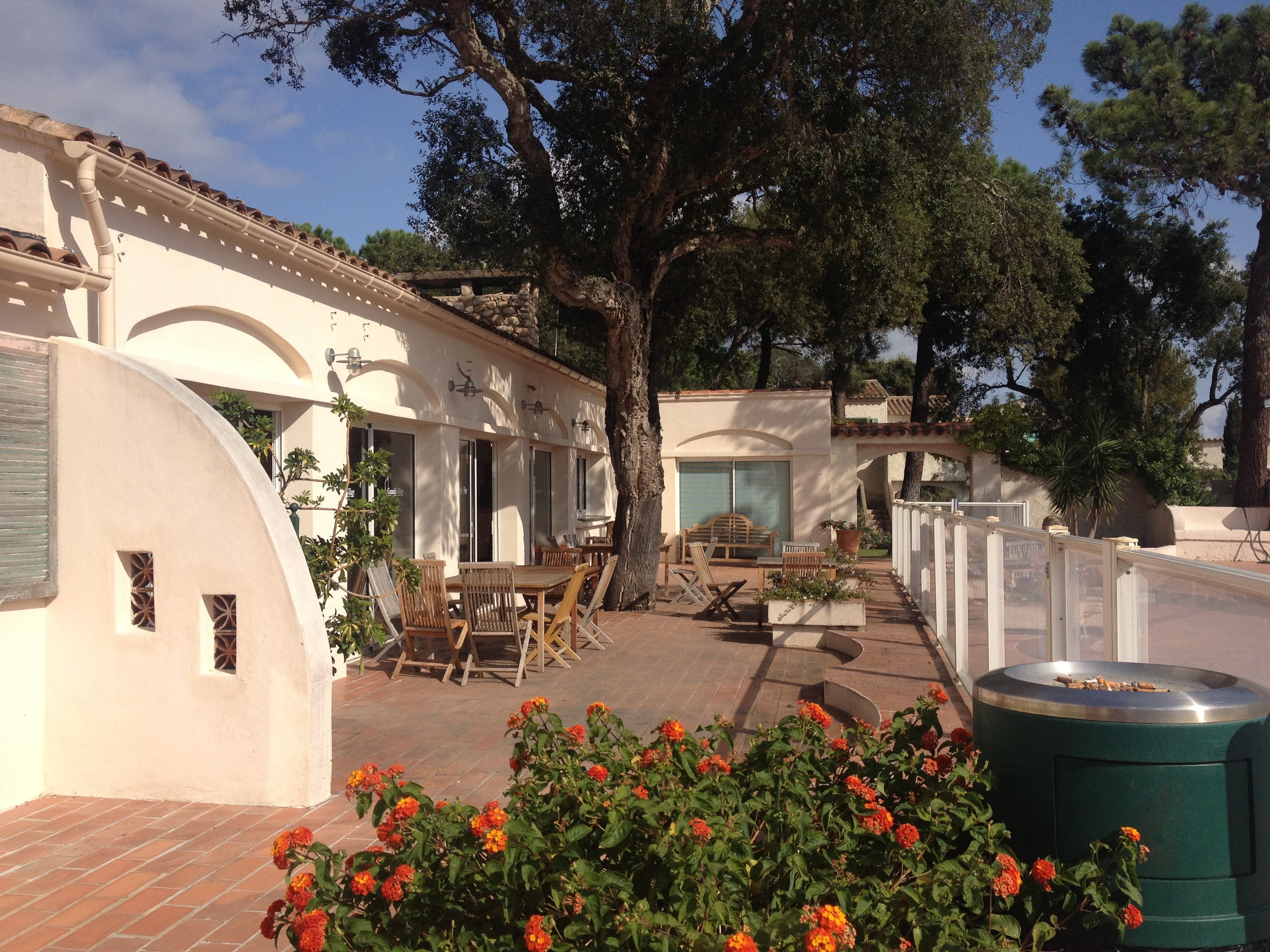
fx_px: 1284
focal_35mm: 35
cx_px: 635
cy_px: 476
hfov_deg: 52.6
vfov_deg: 40.7
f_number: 2.4
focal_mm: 4.28
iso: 64
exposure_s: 1/2632
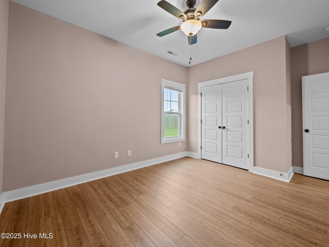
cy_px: 124
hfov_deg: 102.1
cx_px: 164
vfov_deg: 85.7
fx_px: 133
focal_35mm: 14
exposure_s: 1/1.67
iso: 200
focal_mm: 7
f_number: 5.6
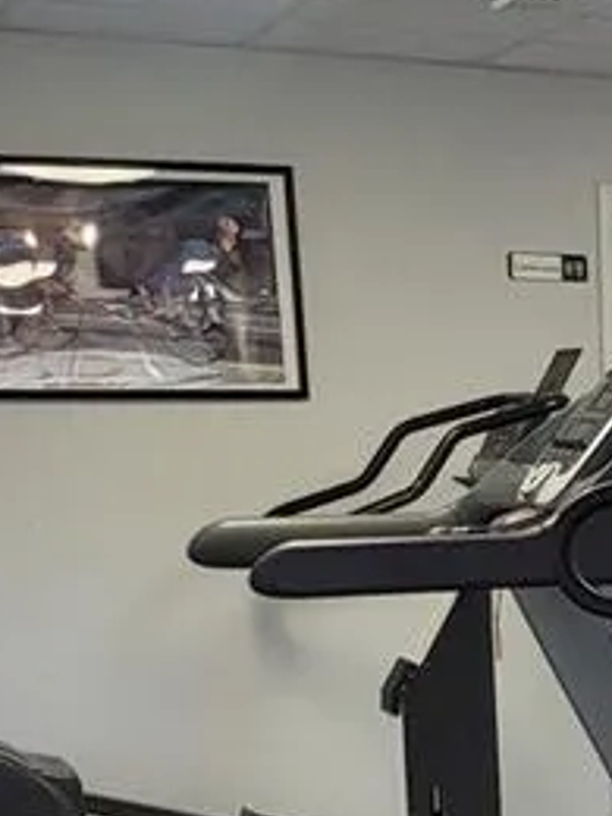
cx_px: 1164
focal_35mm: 120
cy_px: 854
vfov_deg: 16.0
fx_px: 2829
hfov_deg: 11.3
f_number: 1.8
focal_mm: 5
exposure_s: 1/120
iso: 200
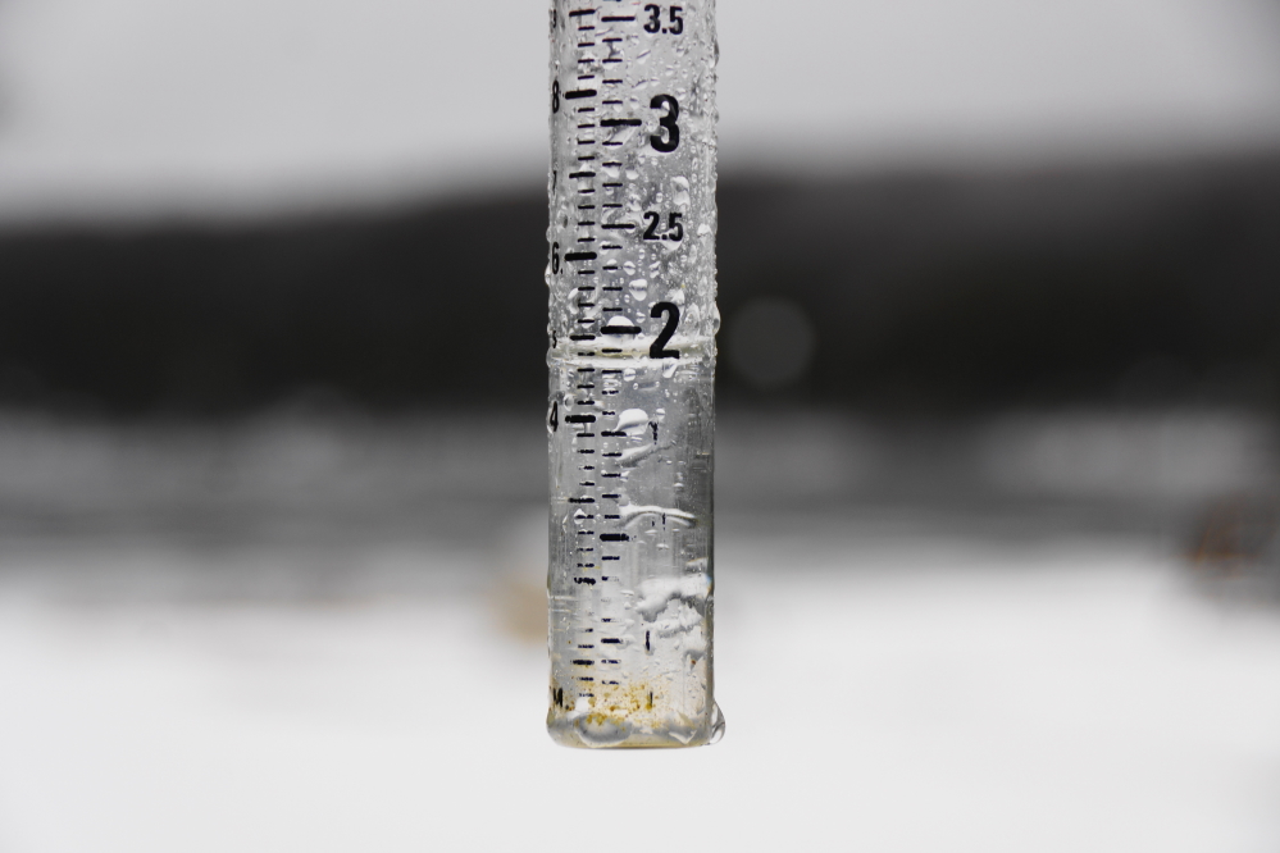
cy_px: 426
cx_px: 640
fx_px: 3200
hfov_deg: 22.6
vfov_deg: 15.2
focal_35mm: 90
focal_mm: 60
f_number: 5.6
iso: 100
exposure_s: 1/100
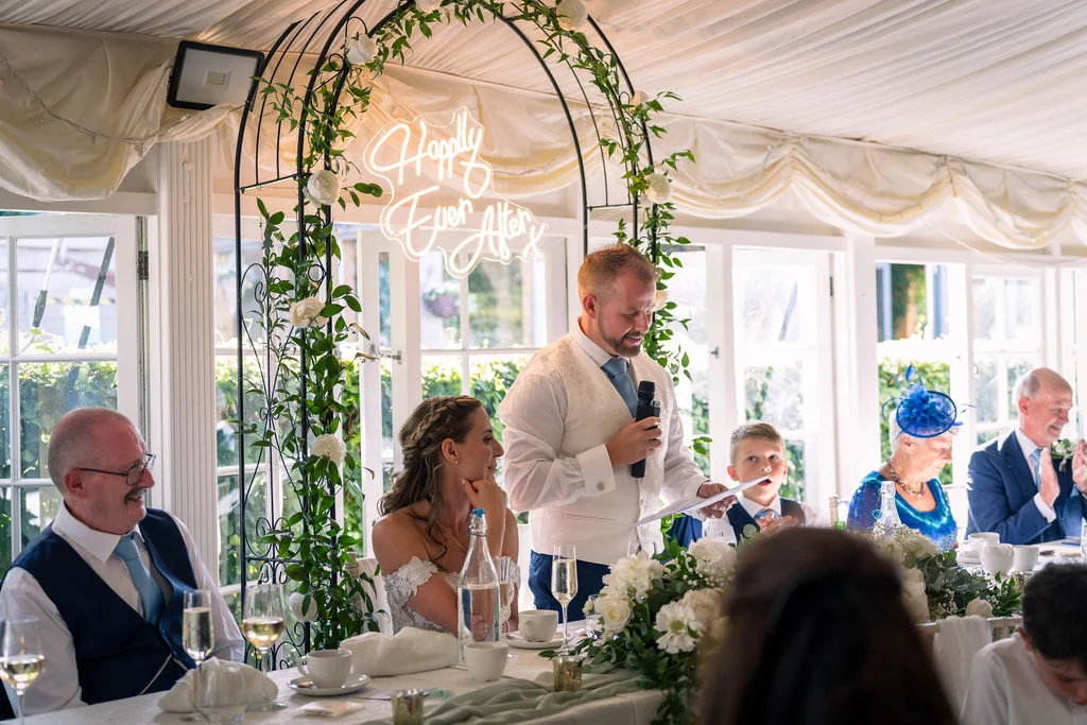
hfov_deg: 35.0
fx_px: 1721
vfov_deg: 23.8
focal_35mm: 57
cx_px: 544
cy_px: 362
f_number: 2.8
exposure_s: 1/250
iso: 640
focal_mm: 57
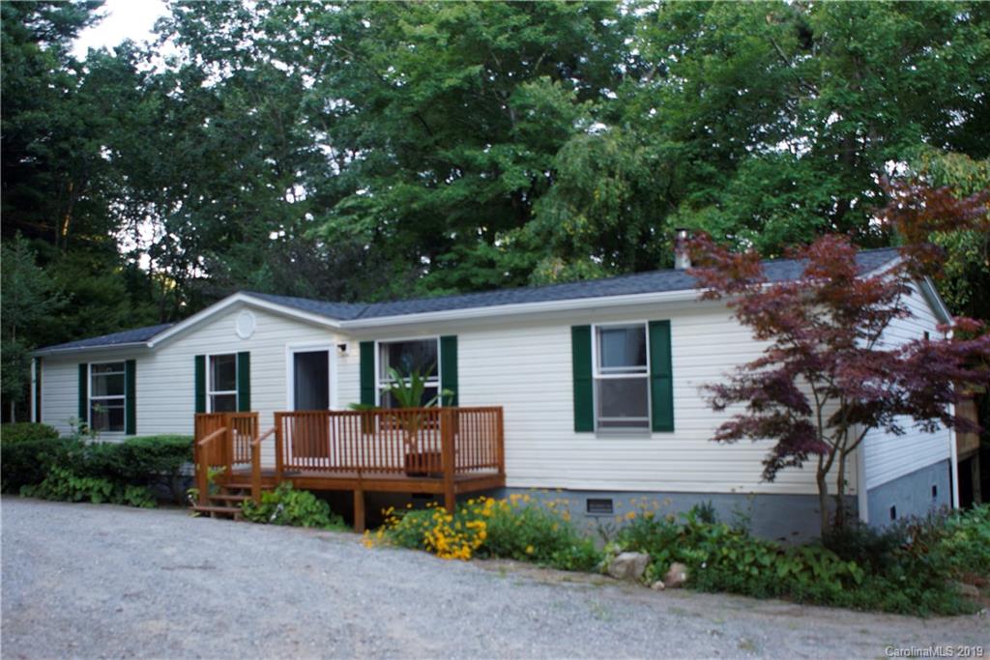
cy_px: 330
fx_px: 908
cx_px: 495
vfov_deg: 40.0
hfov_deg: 57.2
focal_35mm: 33
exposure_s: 1/60
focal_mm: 22
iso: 160
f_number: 4
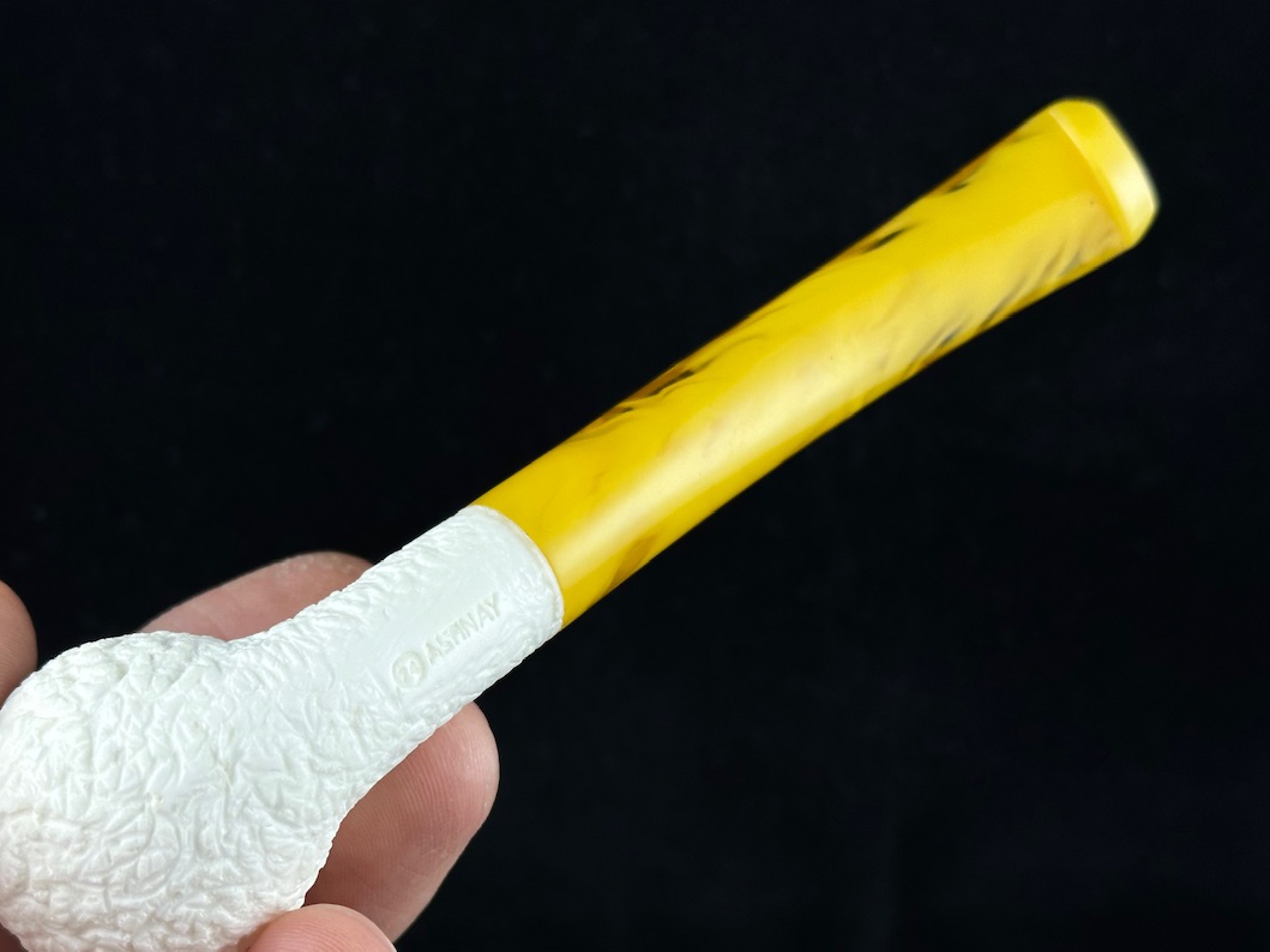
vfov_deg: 25.2
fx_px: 2128
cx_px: 544
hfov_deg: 33.2
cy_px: 556
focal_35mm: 58
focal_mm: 6.86
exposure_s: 1/571
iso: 64
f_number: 1.78
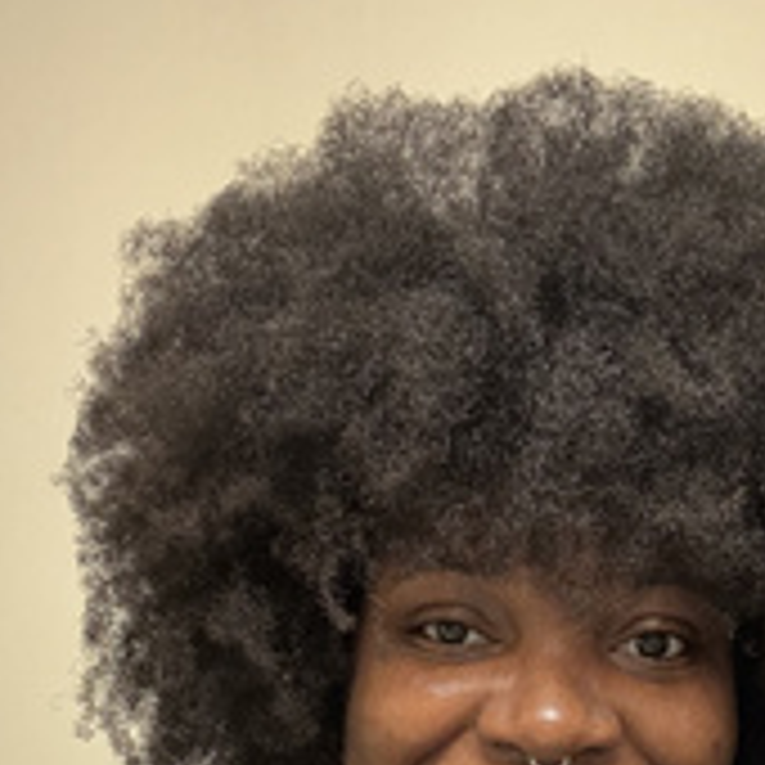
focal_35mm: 60
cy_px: 819
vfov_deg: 26.6
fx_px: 1500
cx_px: 500
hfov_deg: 28.5
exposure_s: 1/20
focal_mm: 2.69
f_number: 1.9
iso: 640
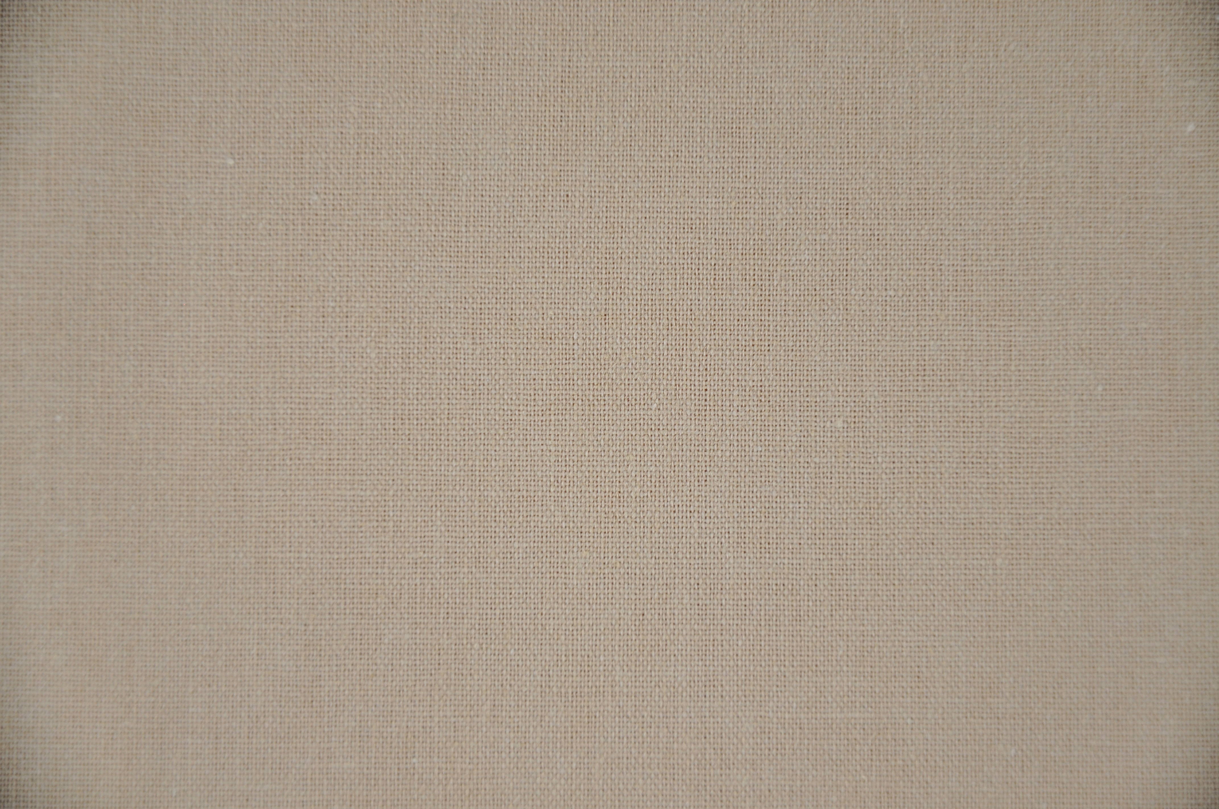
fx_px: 5327
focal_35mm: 158
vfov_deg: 8.7
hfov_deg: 13.1
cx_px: 610
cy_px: 404
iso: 200
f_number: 5.6
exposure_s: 1/160
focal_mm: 105
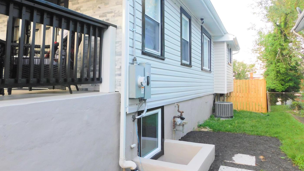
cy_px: 67
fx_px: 218
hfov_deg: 69.9
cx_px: 156
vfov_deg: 42.6
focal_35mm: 27
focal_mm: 4.1
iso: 125
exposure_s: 1/50
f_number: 3
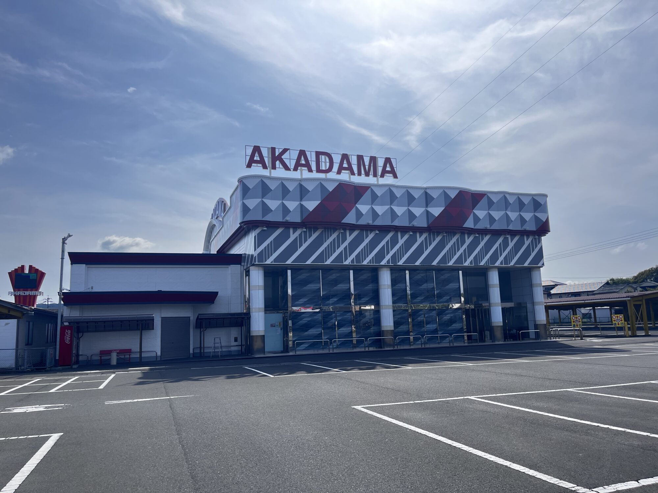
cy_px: 246
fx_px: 494
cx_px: 329
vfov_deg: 53.1
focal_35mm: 26
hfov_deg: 67.3
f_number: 1.6
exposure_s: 1/2688
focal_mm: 5.1
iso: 50
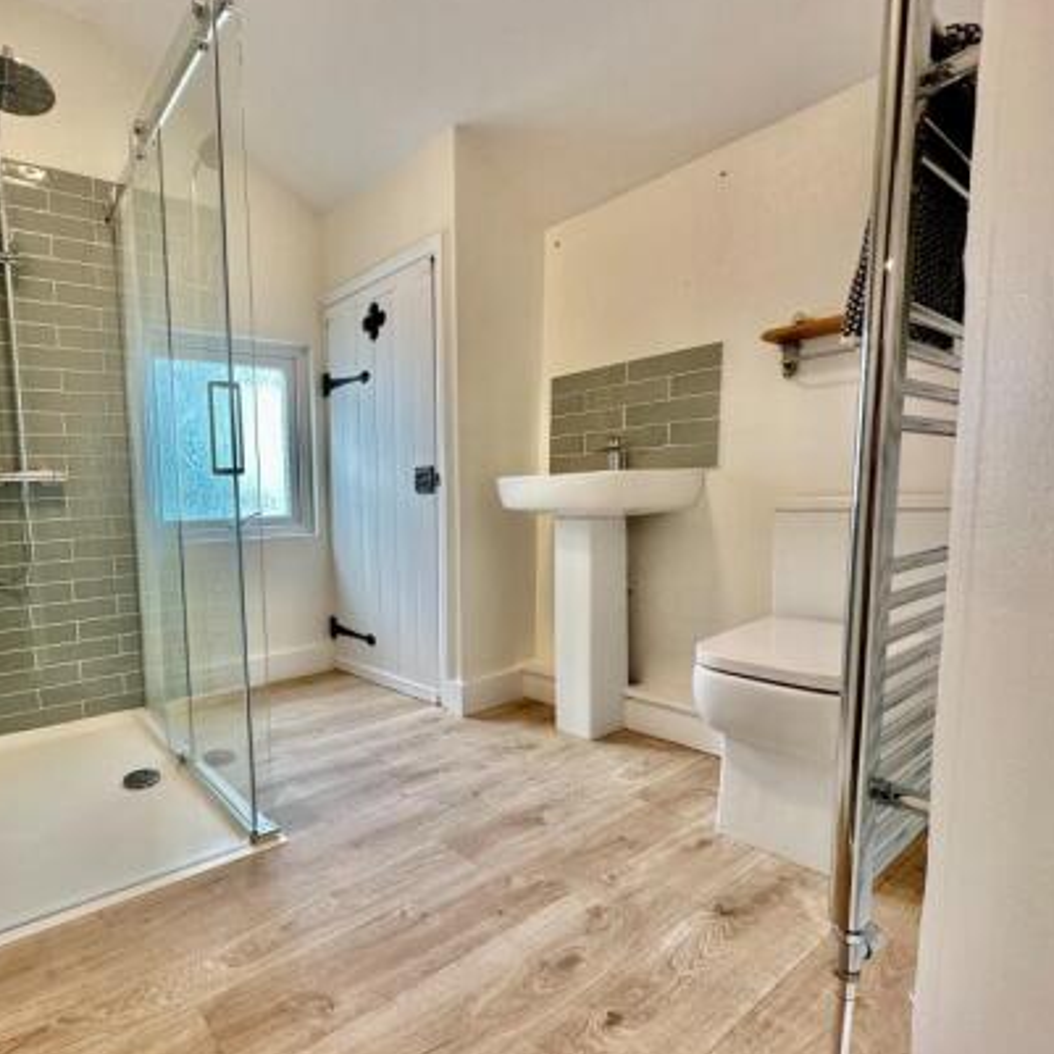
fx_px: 620
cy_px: 556
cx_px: 322
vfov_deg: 80.7
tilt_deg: -5.6
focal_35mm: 18
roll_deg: +1.8
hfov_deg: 77.2
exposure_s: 1/100
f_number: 2.2
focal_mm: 2.22
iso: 100
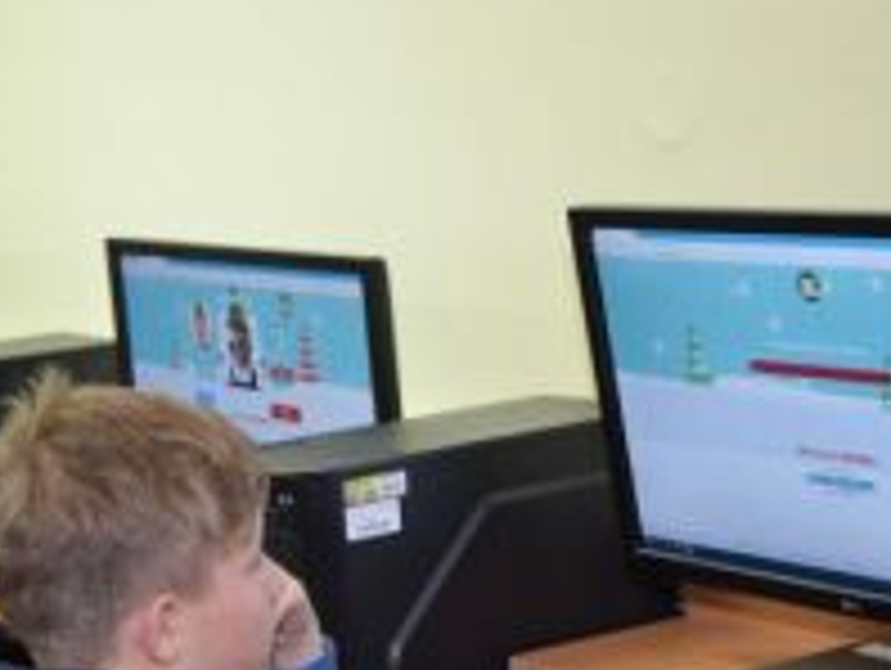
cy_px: 463
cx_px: 158
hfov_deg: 17.5
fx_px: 2861
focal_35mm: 111
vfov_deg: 13.3
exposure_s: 1/60
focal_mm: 34
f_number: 4.2
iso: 2200
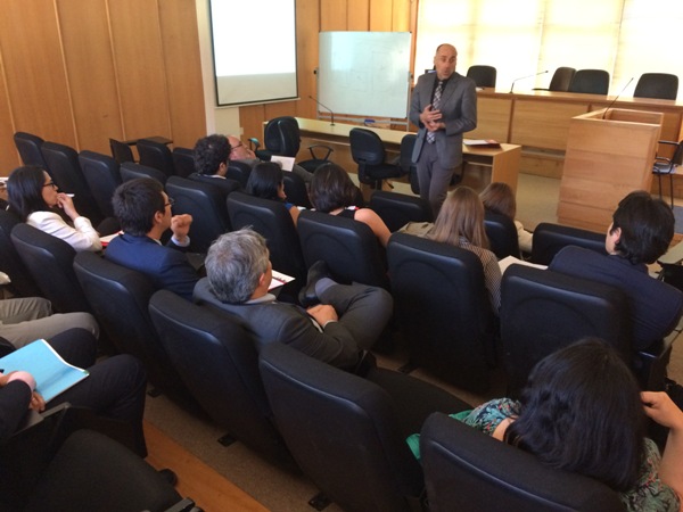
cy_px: 256
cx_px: 342
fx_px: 572
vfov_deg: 48.2
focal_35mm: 29
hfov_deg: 61.7
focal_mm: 4.15
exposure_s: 1/33
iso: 250
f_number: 2.2
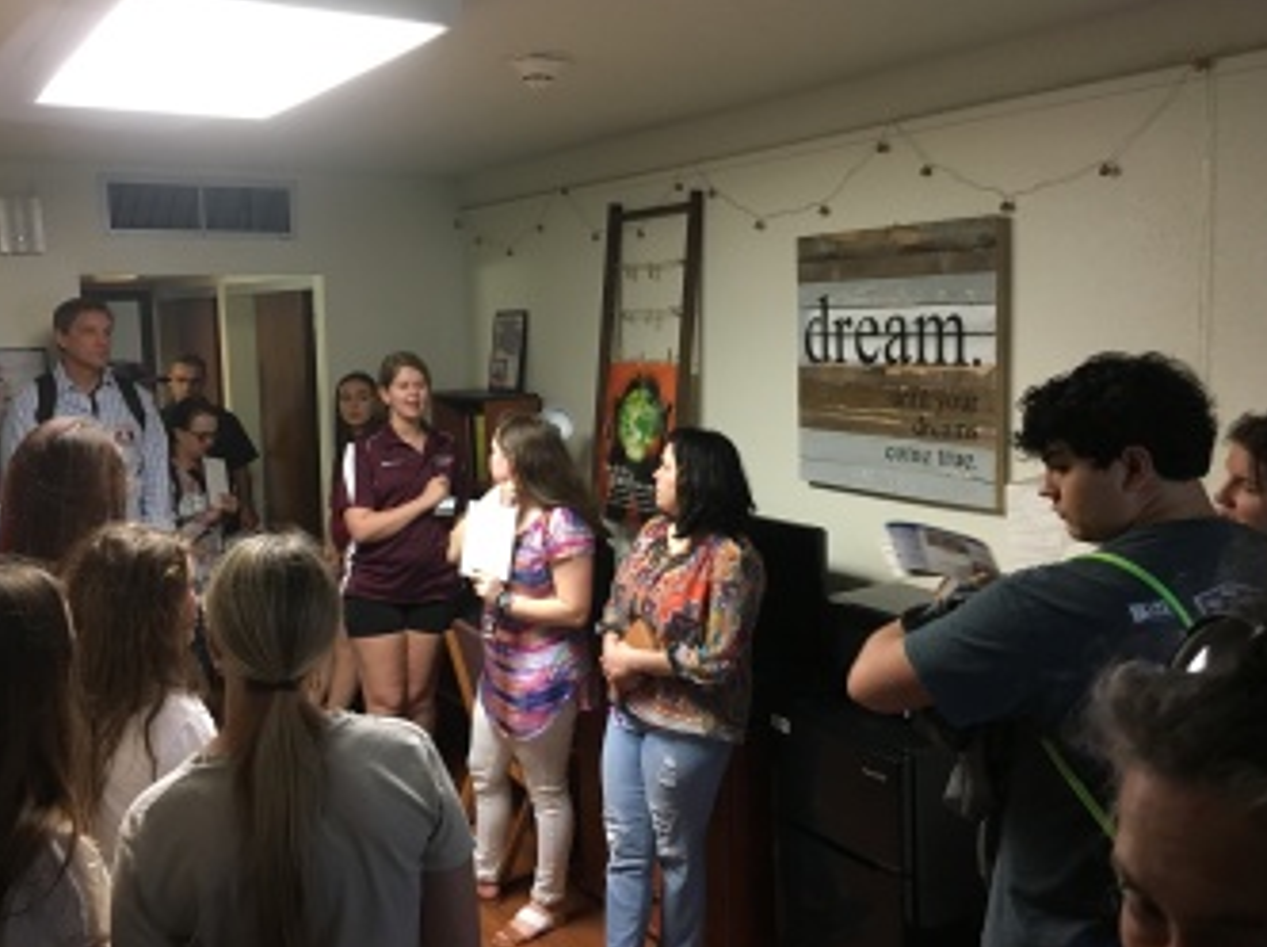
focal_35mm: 32
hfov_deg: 56.9
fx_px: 1170
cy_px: 443
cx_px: 603
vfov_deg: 44.0
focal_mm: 4.15
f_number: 2.2
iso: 160
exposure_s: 1/30
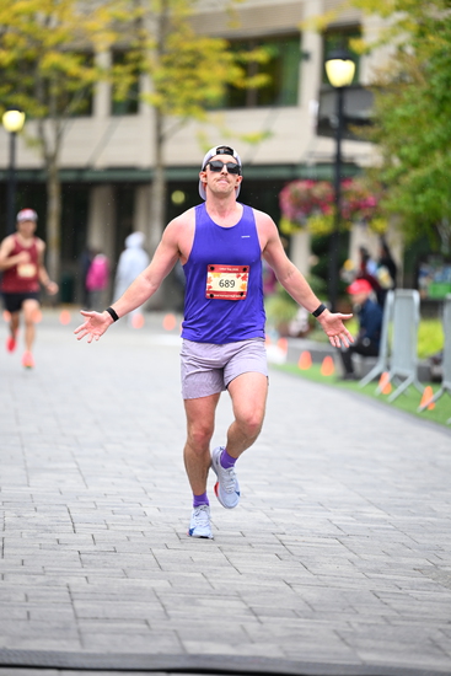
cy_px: 338
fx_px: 3380
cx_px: 226
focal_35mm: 180
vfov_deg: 11.4
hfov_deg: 7.6
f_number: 2.8
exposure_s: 1/1600
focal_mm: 180
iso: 1250
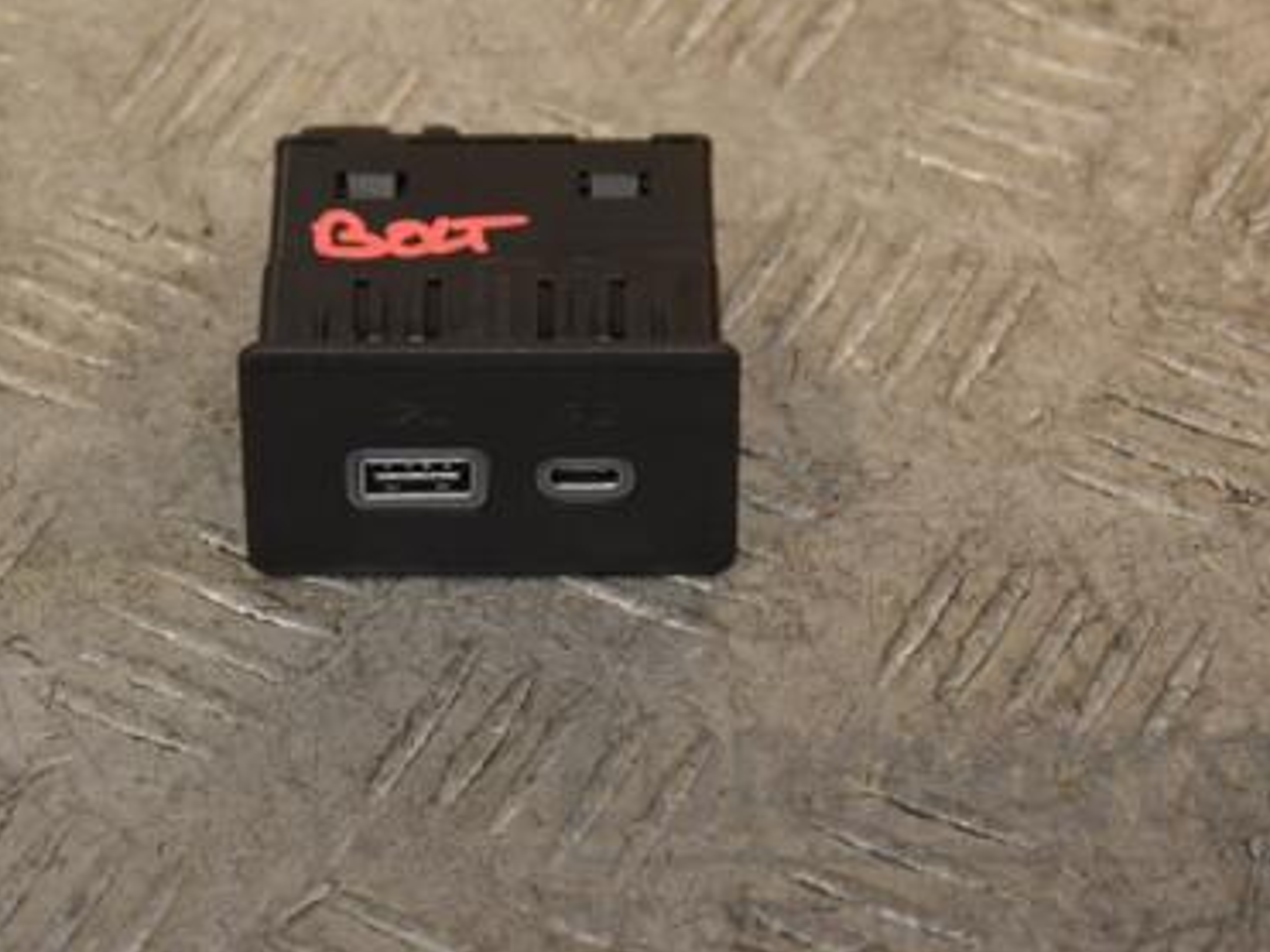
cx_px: 496
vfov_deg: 8.5
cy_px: 325
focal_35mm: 175
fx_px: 6410
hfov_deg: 11.3
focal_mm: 75
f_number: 5.6
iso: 800
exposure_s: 1/200
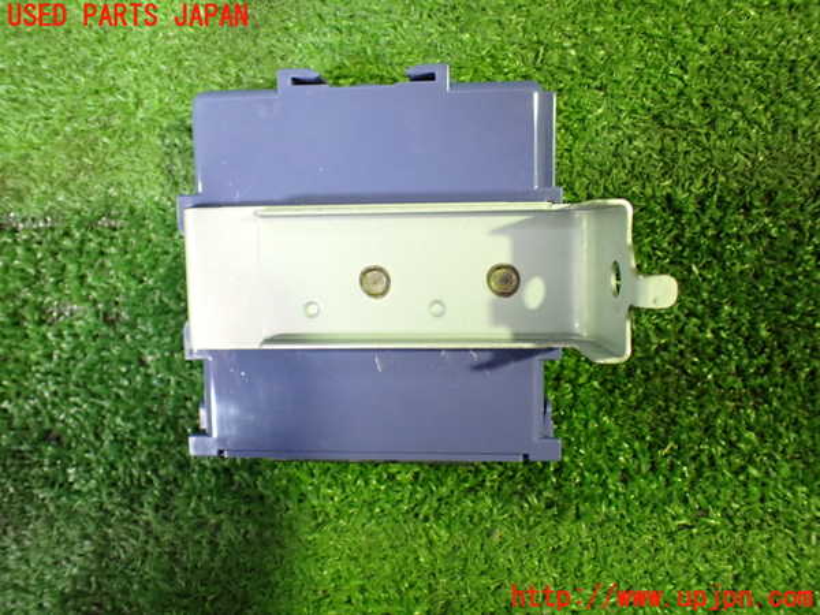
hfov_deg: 60.0
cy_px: 308
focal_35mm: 30
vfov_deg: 46.8
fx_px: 711
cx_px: 410
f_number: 2.3
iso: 800
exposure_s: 1/40
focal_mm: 5.4
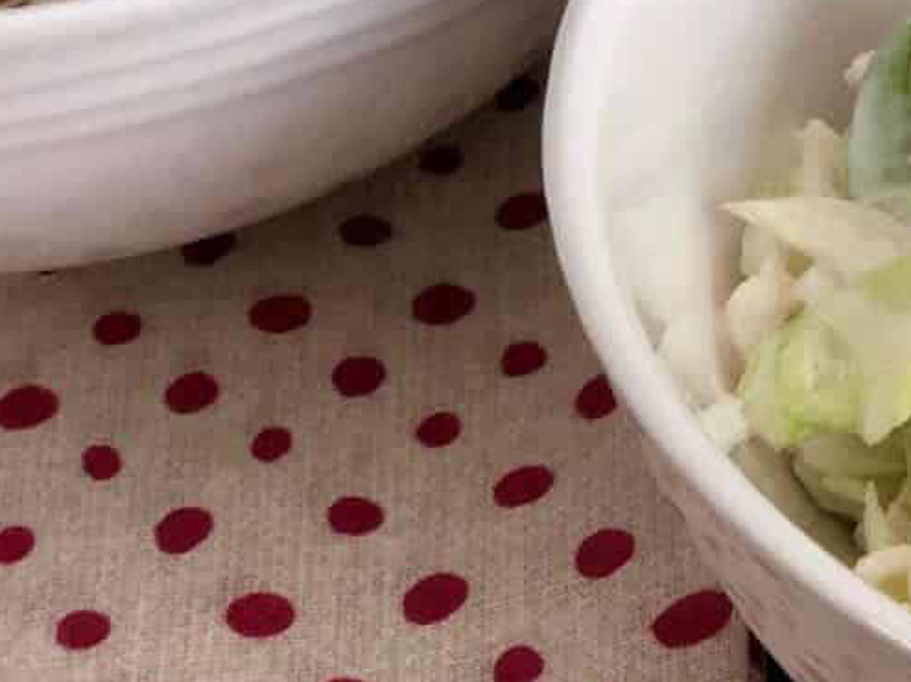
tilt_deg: -40.2
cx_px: 1081
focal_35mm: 158
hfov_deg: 12.2
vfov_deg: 9.3
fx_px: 4156
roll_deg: +1.8
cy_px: -5
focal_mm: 6
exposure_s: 1/60
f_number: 2.4
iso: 100
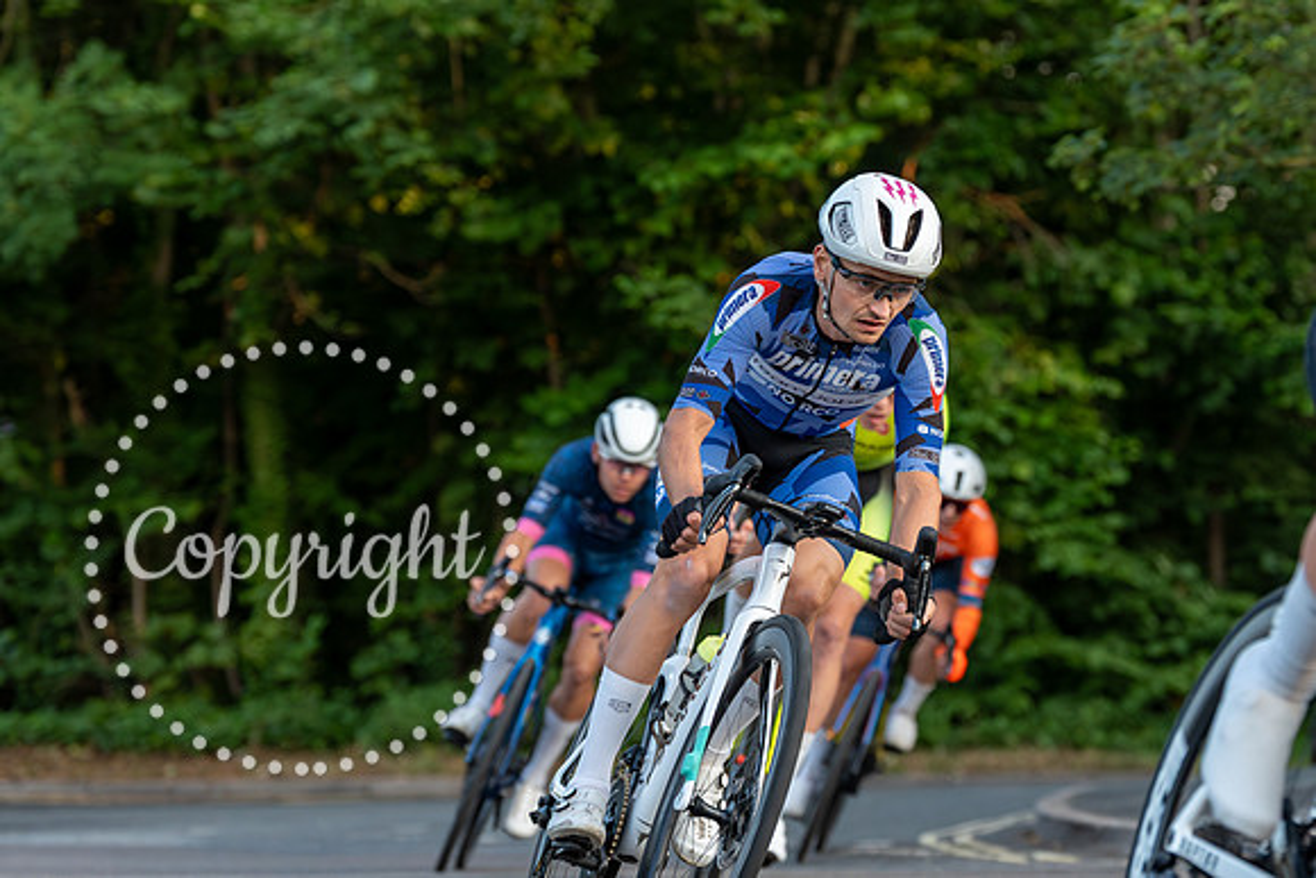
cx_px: 861
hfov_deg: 14.5
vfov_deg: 9.7
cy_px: 304
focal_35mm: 141
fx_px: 5166
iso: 1000
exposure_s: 1/800
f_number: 3.5
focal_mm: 108
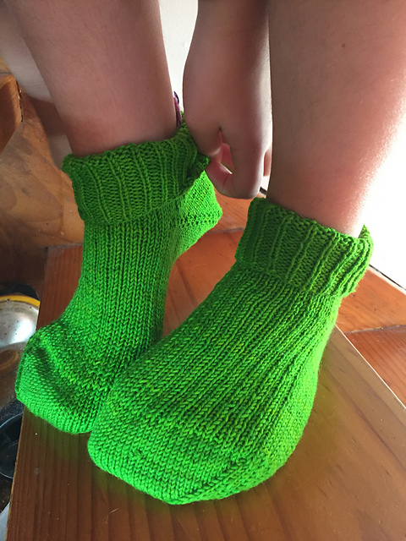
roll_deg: +0.7
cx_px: 203
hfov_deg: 48.2
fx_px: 454
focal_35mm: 29
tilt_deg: -27.5
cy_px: 270
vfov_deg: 61.7
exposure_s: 1/33
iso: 200
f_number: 2.2
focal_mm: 4.15
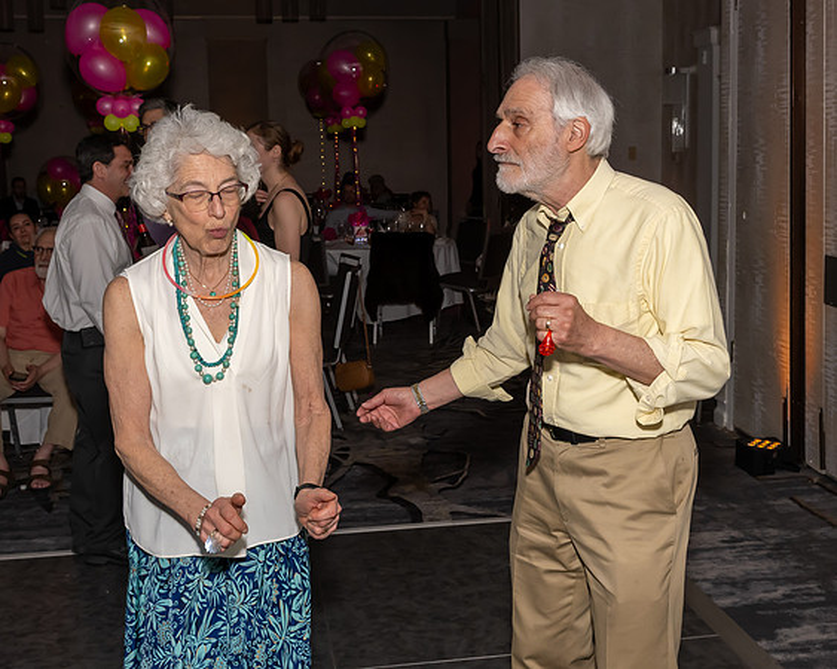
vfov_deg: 33.6
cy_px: 279
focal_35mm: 45
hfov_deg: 41.4
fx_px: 1107
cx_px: 463
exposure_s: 1/250
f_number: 7.1
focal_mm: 23
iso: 640
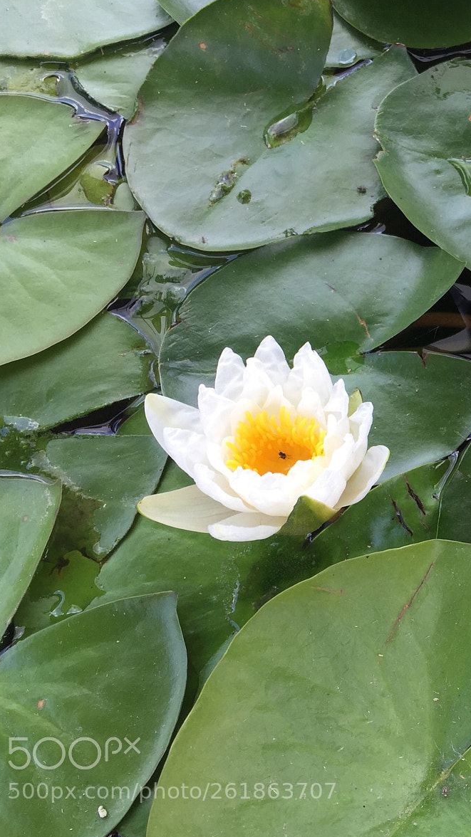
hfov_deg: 25.4
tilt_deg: -66.9
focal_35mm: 43
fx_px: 955
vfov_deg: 47.4
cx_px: 534
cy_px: 420
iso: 32
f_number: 2.2
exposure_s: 1/159
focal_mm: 4.15
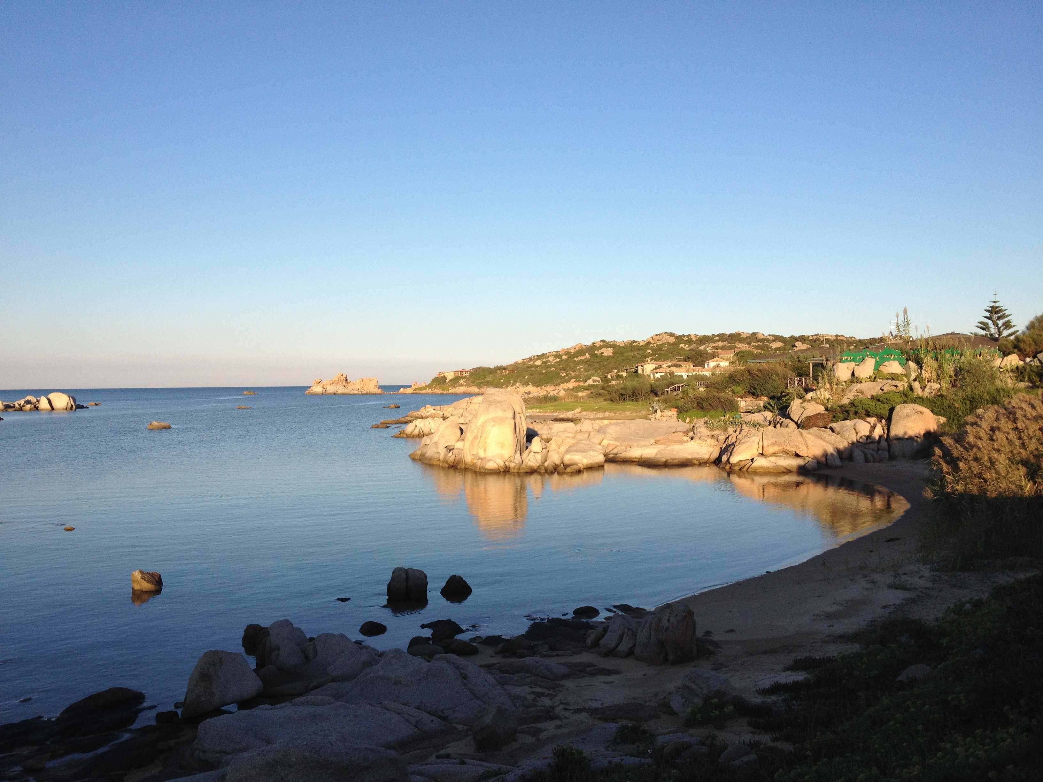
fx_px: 1055
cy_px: 391
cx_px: 522
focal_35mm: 35
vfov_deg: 40.7
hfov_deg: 52.6
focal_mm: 4.28
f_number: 2.4
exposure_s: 1/1200
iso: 64
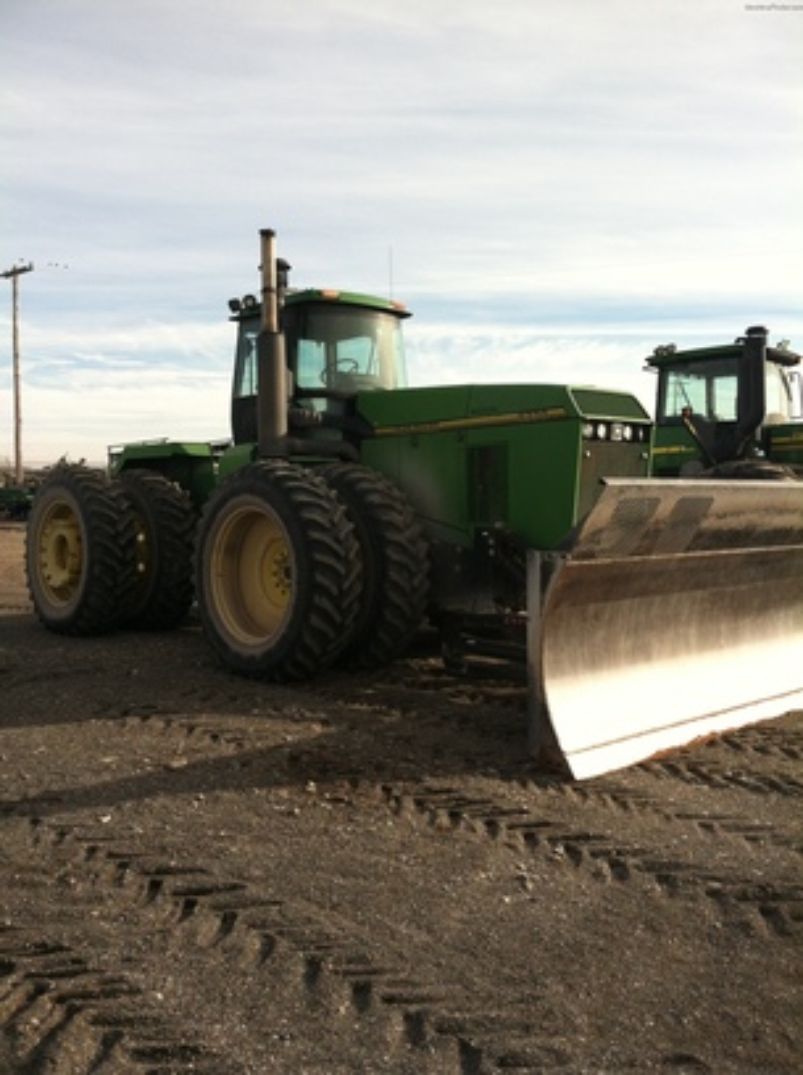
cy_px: 538
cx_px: 402
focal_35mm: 35
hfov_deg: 40.6
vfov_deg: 52.7
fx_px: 1085
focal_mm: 3.85
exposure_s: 1/833
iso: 80
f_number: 2.8
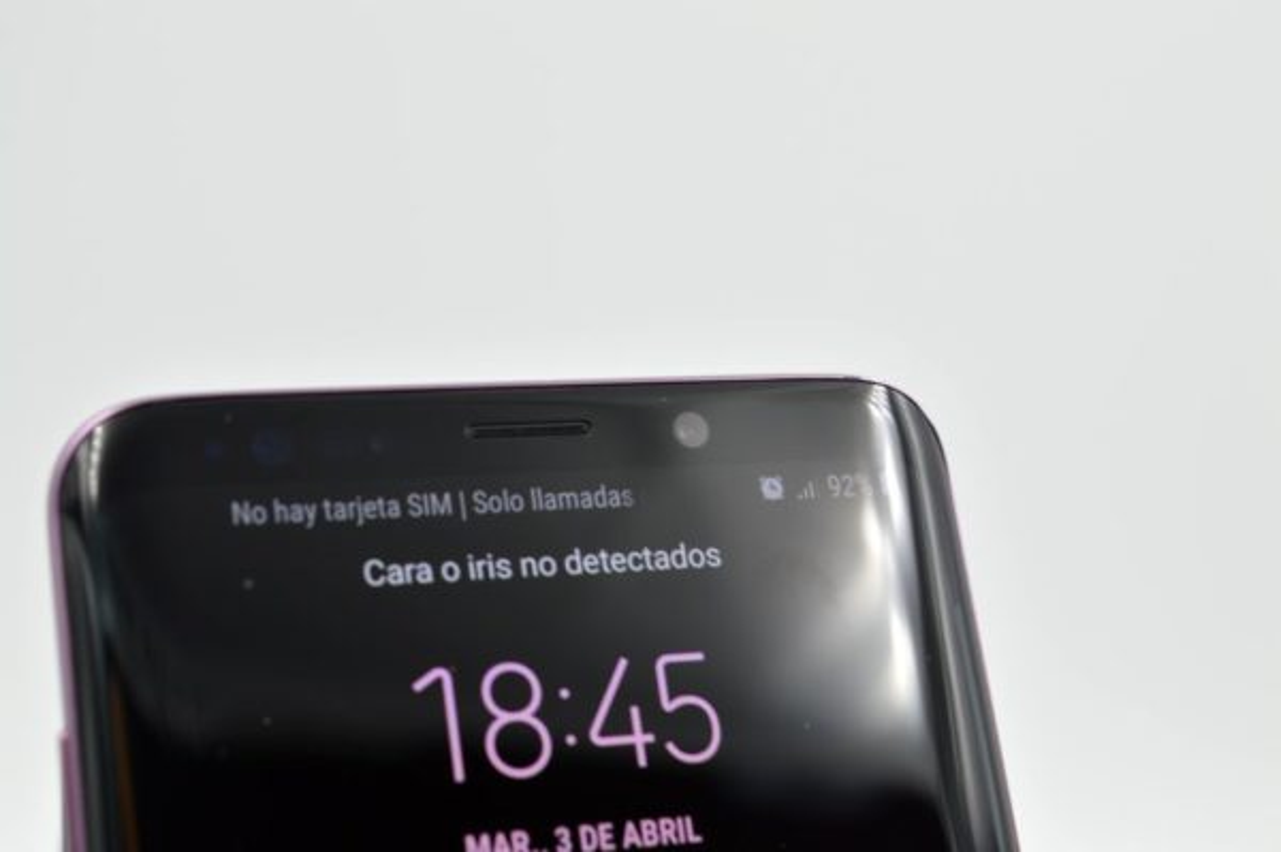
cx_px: 640
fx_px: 2933
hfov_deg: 24.6
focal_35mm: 82
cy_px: 426
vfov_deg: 16.5
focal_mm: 55
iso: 100
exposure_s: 1/15
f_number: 10
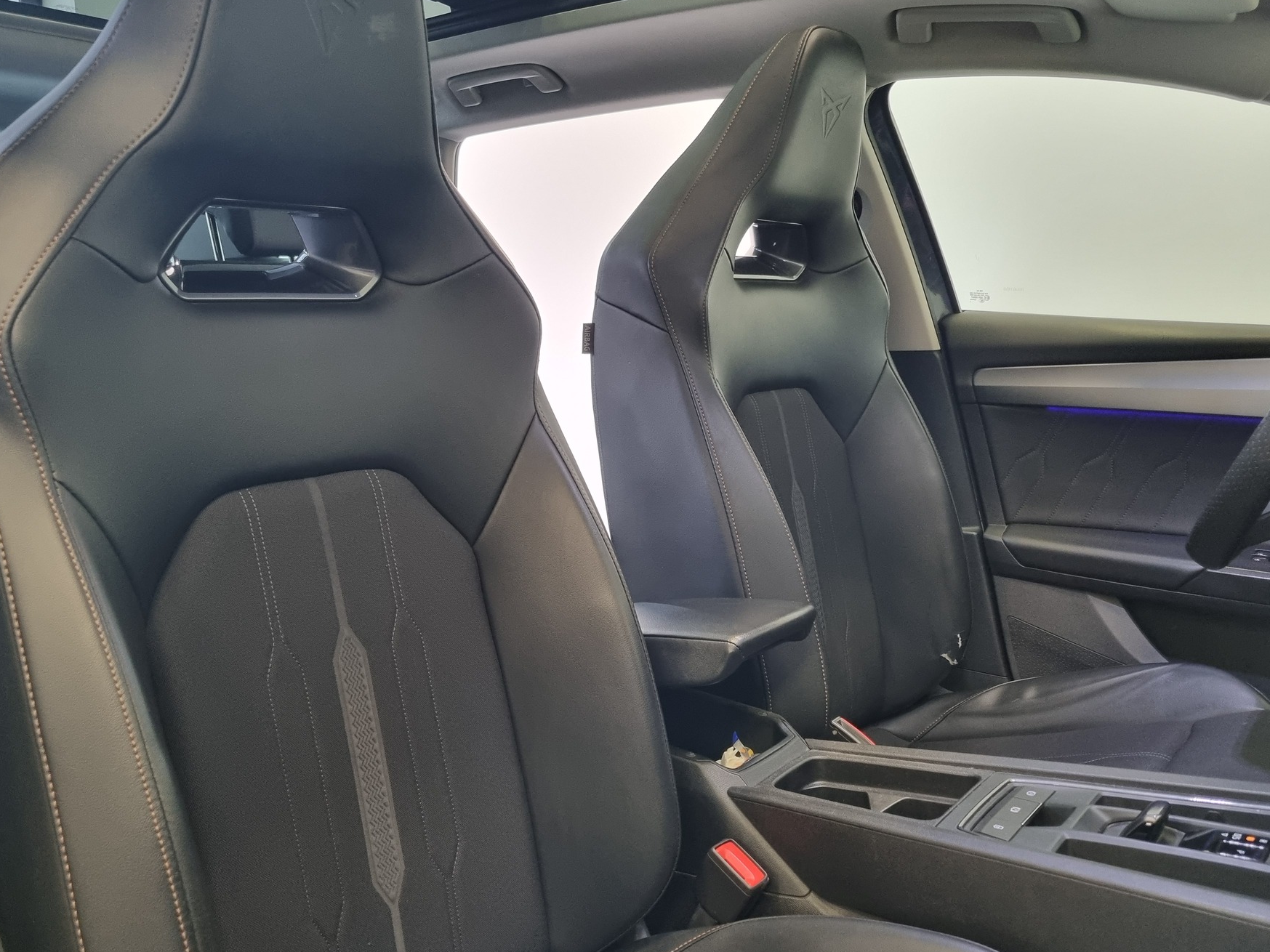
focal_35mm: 30
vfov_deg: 46.8
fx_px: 1101
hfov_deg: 59.9
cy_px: 493
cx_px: 608
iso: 400
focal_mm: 5.4
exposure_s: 1/50
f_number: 1.8
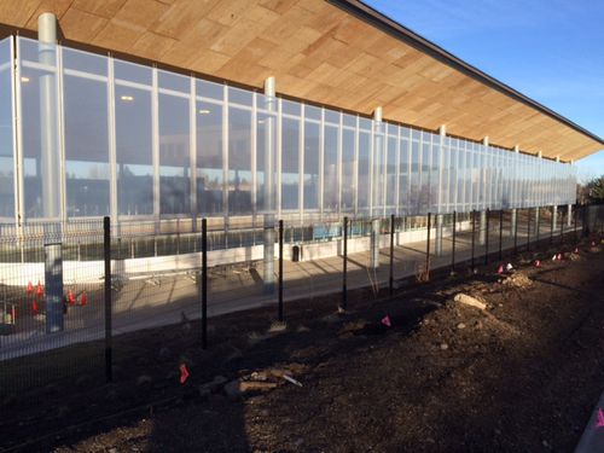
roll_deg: +1.3
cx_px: 302
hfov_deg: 61.7
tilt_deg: -6.2
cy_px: 226
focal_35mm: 29
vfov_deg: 48.2
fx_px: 506
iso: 32
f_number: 2.2
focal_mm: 4.15
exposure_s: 1/1140
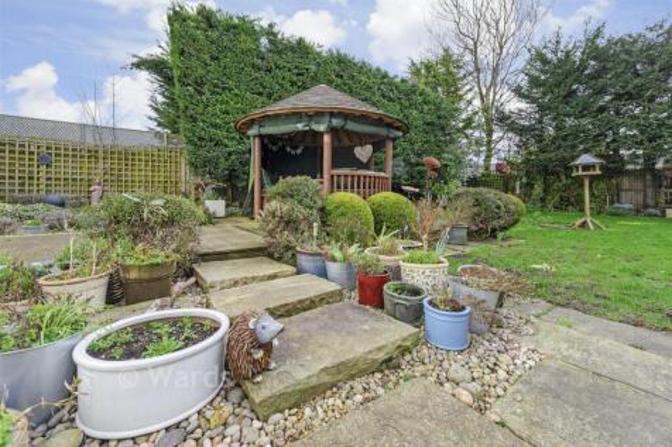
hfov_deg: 104.3
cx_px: 336
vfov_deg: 81.2
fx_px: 261
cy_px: 224
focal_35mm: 14
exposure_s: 1/200
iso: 400
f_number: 8
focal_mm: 14
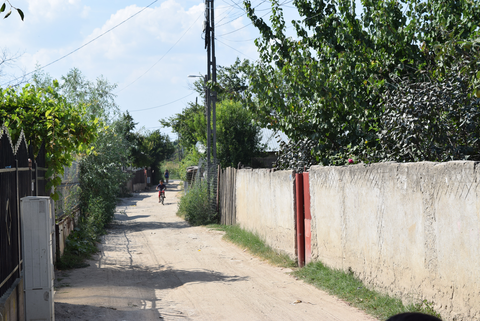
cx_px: 242
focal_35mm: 79
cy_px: 162
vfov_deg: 17.3
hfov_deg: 25.7
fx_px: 1054
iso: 200
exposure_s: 1/320
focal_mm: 52
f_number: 9
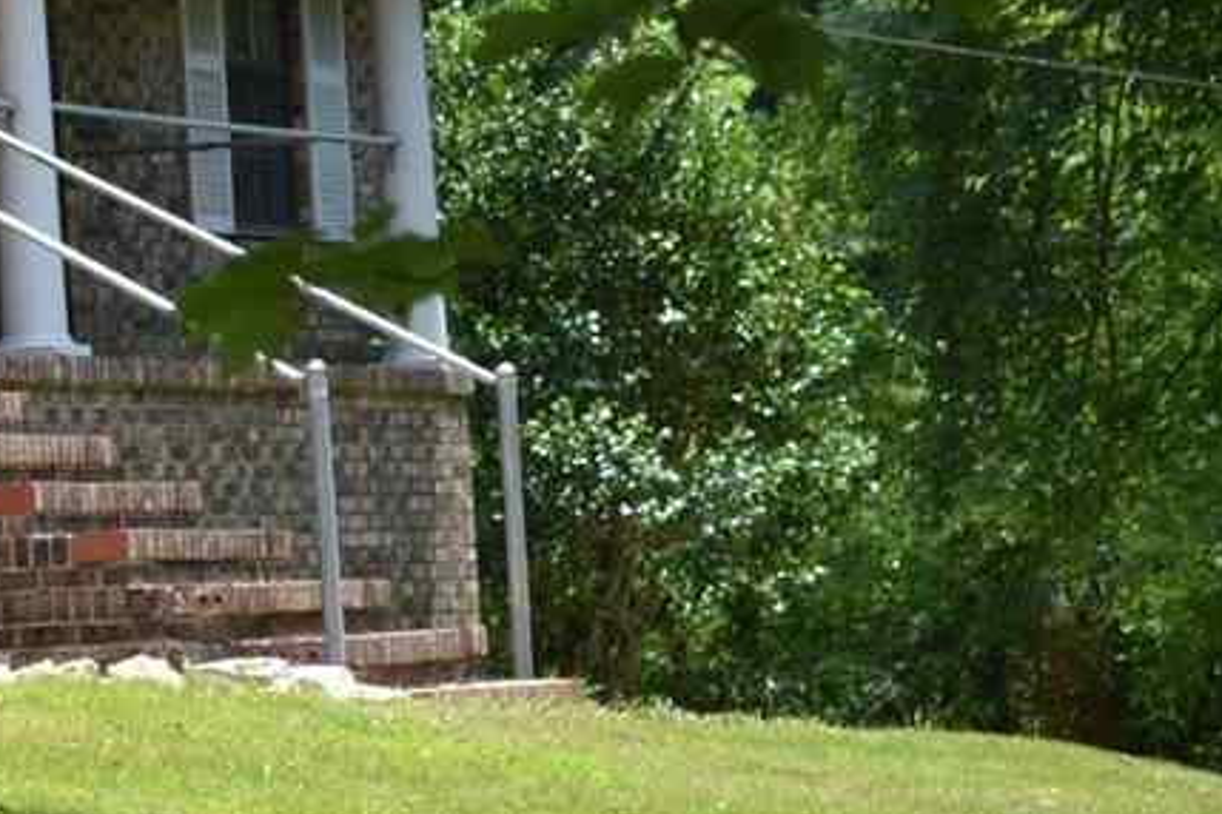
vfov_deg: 7.0
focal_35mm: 197
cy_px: 181
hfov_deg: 10.2
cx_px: -407
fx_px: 6687
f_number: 5.6
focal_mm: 44
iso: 110
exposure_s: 1/125
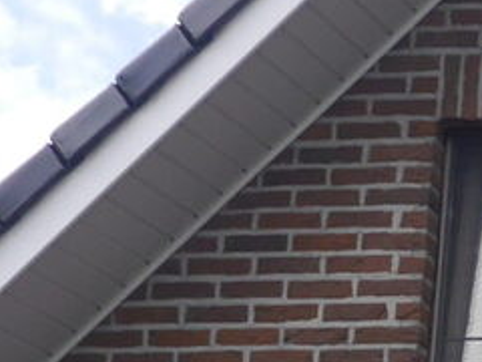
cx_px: 866
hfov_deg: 7.6
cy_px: 491
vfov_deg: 5.8
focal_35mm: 253
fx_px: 3523
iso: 160
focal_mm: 19
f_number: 4.1
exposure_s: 1/500
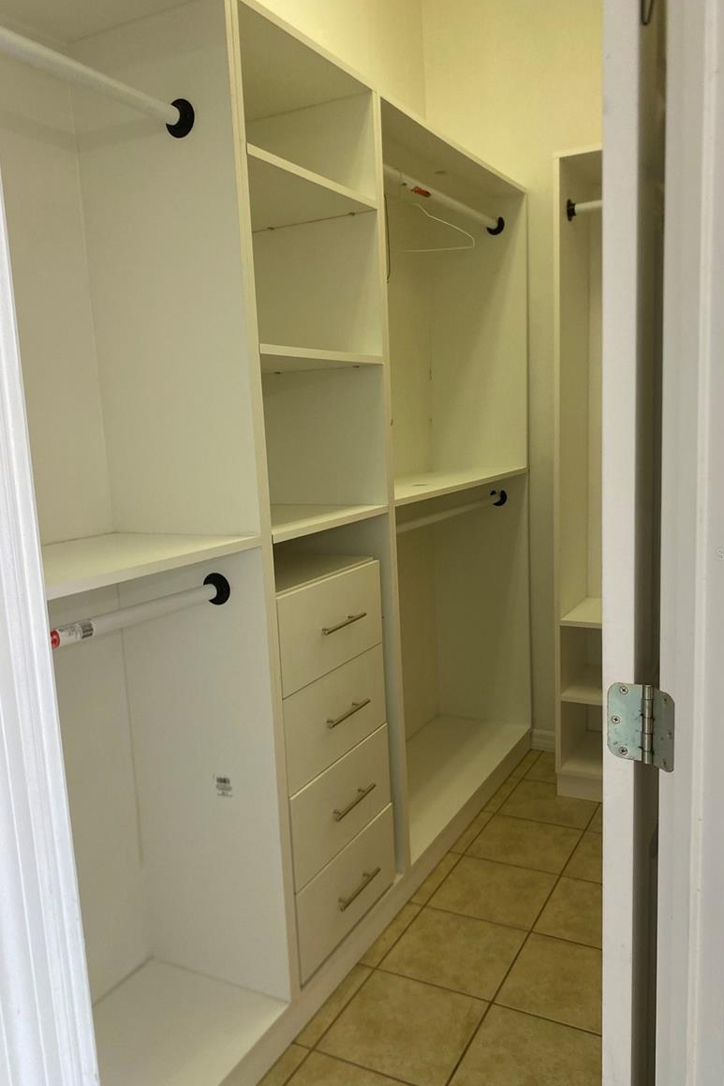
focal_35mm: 28
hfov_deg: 46.4
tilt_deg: -6.6
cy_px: 554
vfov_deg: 65.5
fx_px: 844
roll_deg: +3.8
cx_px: 362
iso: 80
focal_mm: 4.25
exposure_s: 1/120
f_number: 1.8
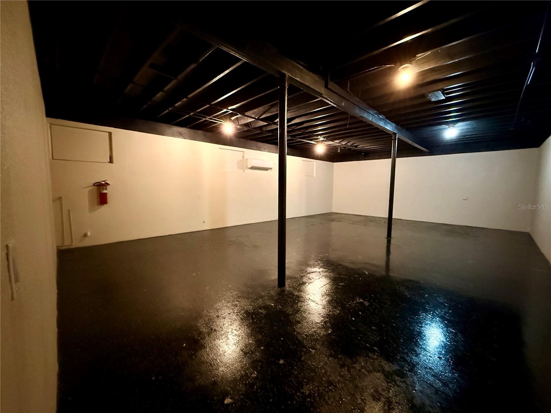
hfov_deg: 102.1
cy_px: 206
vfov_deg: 85.7
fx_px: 223
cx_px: 276
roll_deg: -0.7
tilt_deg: -4.9
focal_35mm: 14
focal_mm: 2.22
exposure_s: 1/40
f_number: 2.2
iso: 1600
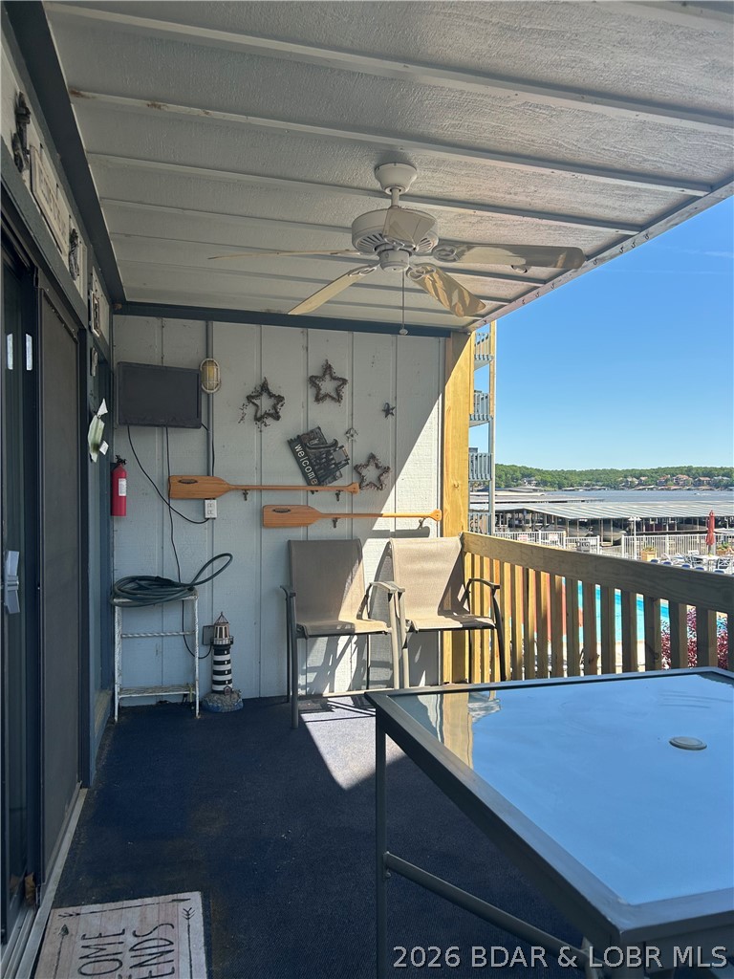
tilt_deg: +0.9
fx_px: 735
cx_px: 367
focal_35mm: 26
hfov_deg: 53.1
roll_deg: -0.3
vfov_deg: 67.3
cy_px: 490
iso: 50
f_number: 1.5
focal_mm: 5.7
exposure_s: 1/1147
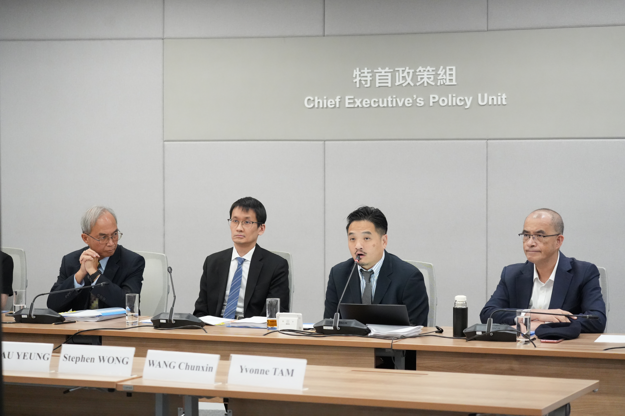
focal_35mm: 90
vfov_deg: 15.2
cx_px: 312
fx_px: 1562
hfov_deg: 22.6
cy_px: 208
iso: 10000
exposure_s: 1/250
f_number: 4
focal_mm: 90
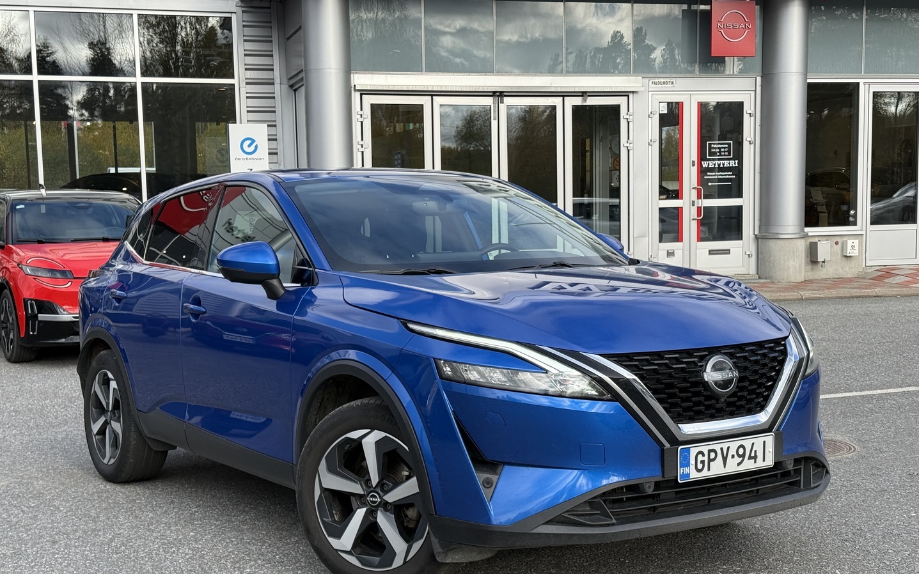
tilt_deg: -5.3
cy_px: 322
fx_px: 1277
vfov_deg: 25.3
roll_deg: +0.5
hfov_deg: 39.6
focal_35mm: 51
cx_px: 460
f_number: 1.78
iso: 80
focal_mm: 6.76
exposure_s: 1/1678
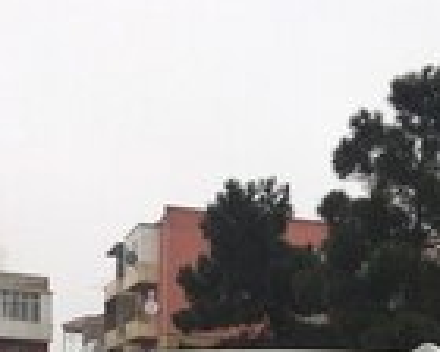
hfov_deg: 19.1
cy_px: 701
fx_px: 1302
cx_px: 302
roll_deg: -2.9
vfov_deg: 13.3
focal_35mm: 100
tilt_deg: -10.2
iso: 25
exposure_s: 1/358
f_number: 2.2
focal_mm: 4.15
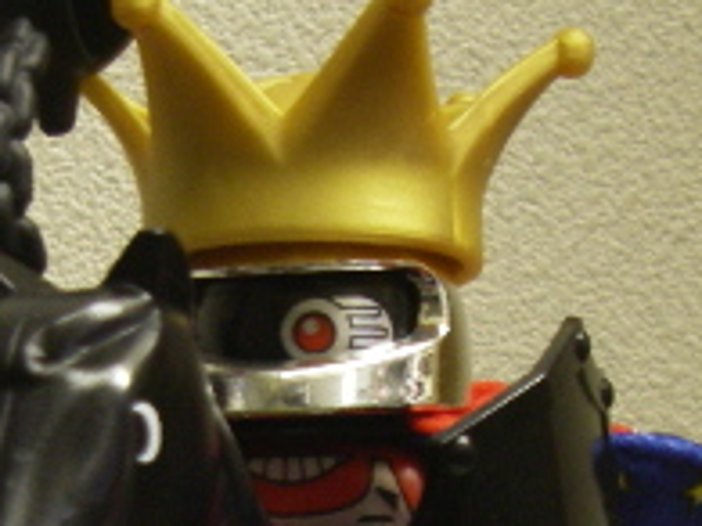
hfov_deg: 15.8
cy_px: 569
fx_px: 2533
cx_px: 256
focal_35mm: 125
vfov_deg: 11.7
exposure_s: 1/4
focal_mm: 6.3
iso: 160
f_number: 3.3
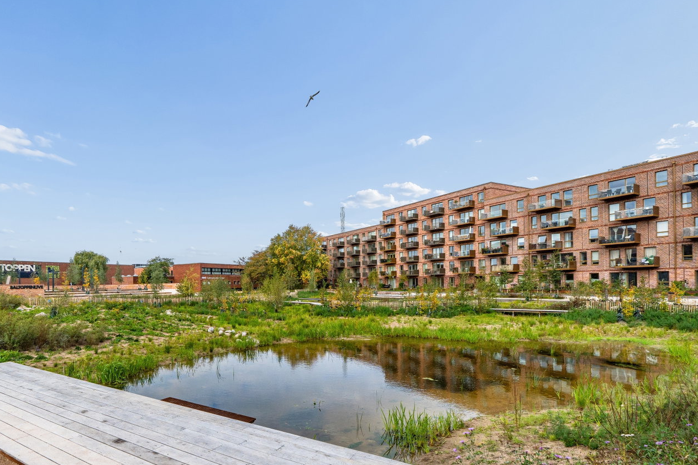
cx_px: 285
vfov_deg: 61.5
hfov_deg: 83.3
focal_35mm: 20
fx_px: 387
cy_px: 282
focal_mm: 10.5
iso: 200
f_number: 8
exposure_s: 1/640
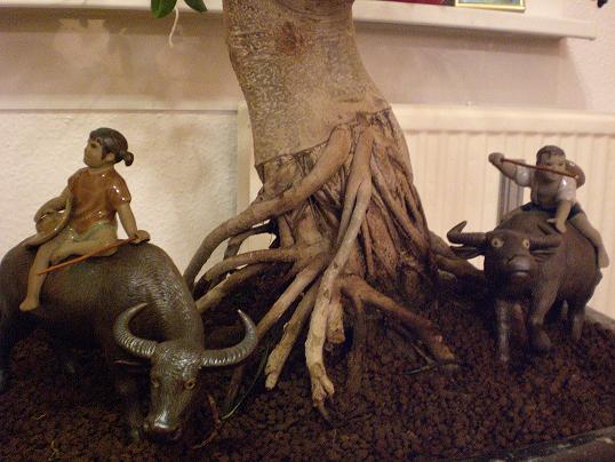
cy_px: 231
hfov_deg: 49.0
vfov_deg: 37.7
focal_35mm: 38
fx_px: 675
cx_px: 308
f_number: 3.1
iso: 800
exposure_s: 1/15
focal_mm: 6.3
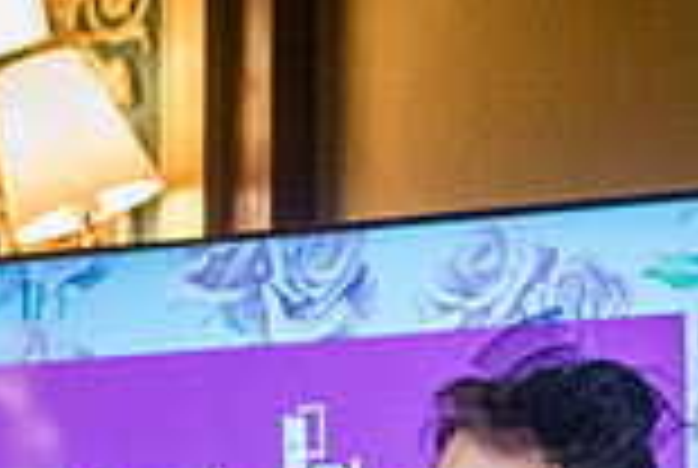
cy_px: 830
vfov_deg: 4.1
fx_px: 6527
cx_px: 658
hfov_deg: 6.1
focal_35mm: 336
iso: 6400
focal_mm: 80
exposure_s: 1/200
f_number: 4.5
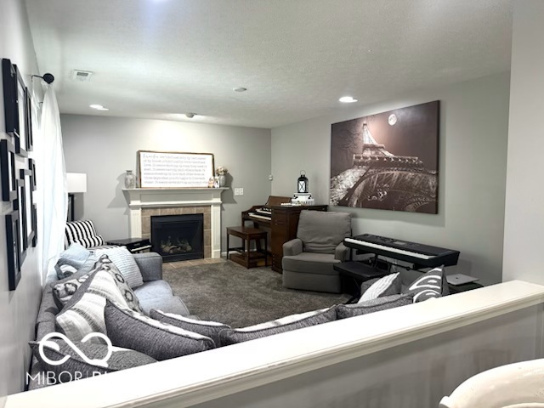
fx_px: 377
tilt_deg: -3.4
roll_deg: +0.6
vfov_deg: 56.8
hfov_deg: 71.6
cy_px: 204
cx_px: 272
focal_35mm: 24
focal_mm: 6.76
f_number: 1.78
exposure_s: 1/60
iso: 250
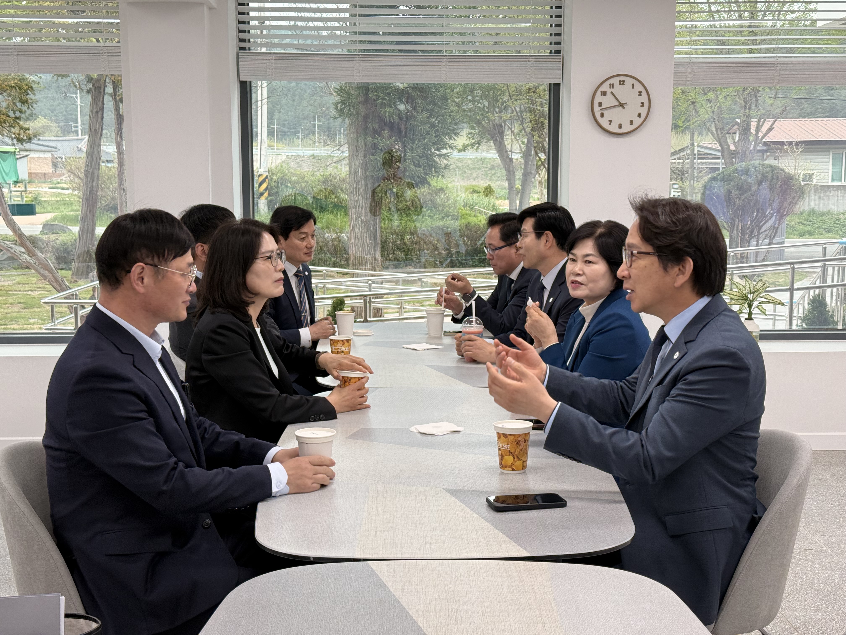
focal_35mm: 48
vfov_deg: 30.3
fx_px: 1173
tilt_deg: -7.7
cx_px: 423
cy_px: 318
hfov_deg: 39.7
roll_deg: +0.0
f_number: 1.78
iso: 64
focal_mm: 6.76
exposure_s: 1/120
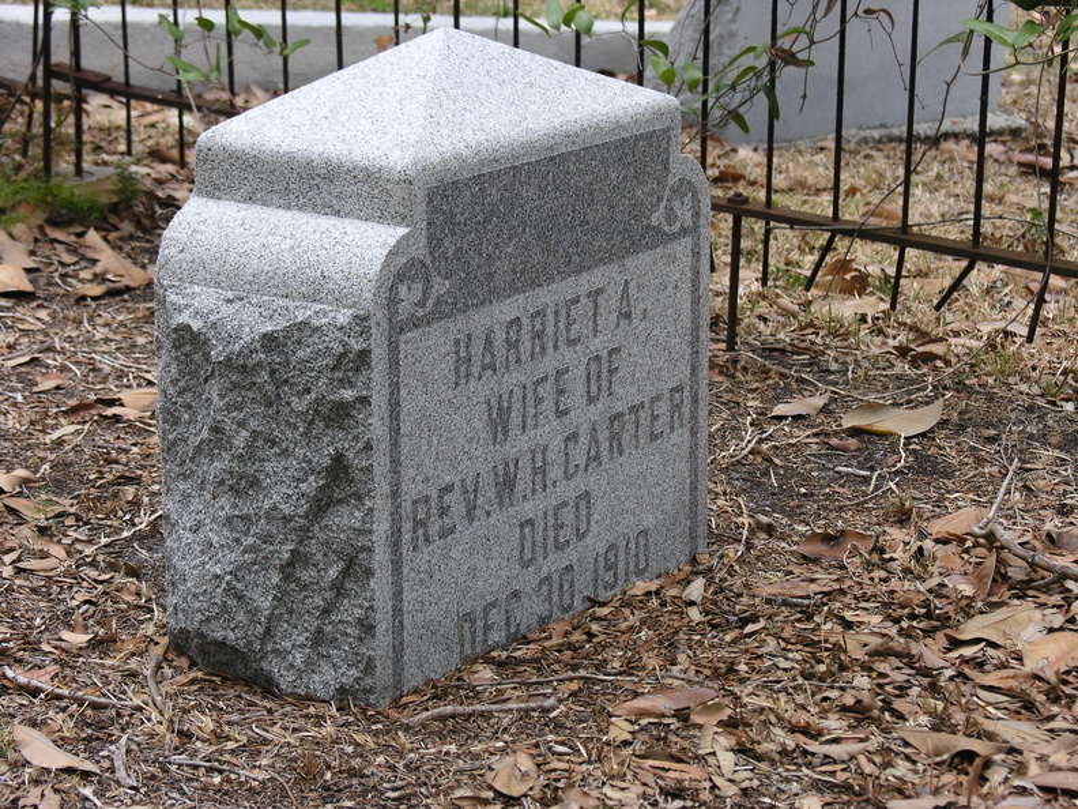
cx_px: 539
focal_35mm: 94
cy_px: 404
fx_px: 2927
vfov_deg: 15.7
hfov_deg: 20.9
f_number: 3.6
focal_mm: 24
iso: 50
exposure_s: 1/195
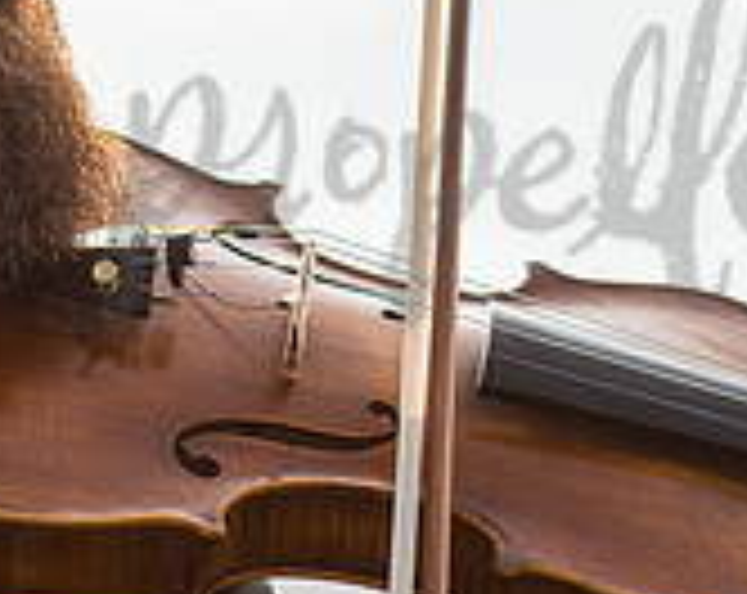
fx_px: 6264
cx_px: 492
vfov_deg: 5.4
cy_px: 137
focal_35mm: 284
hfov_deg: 6.8
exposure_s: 1/3200
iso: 160
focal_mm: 85
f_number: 2.2
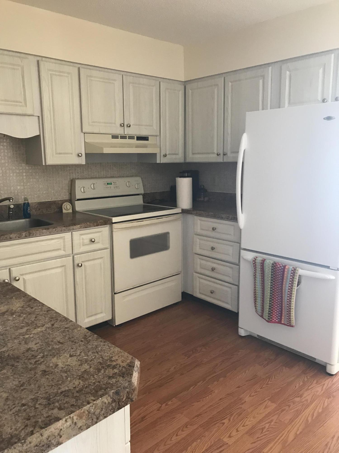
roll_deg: +1.3
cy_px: 226
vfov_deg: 63.4
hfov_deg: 49.7
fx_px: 366
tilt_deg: -9.1
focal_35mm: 28
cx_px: 170
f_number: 1.8
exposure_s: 1/16
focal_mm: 3.99
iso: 50
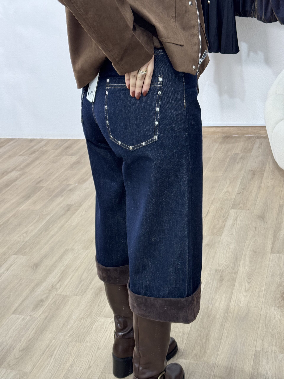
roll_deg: +6.5
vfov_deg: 39.7
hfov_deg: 30.3
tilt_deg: -38.1
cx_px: 142
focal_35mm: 48
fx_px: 525
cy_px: 190
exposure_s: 1/50
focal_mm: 6.76
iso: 160
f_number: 1.78
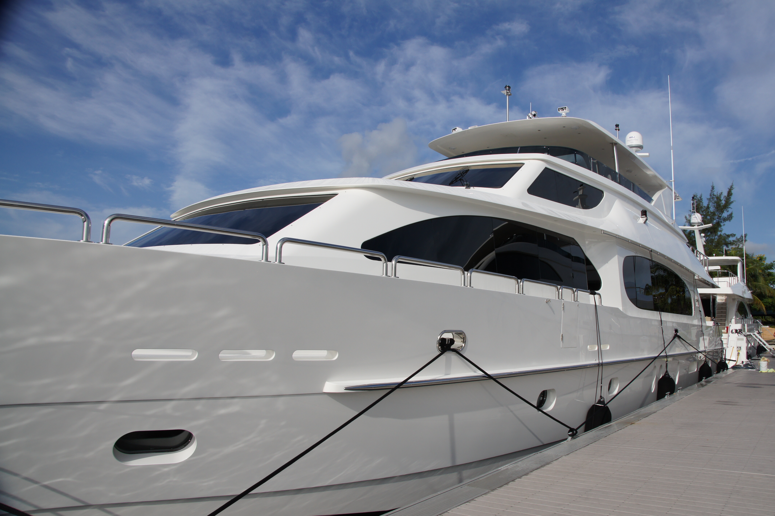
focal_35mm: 27
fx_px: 581
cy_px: 258
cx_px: 388
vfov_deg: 47.9
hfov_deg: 67.4
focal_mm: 18
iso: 200
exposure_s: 1/500
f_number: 10
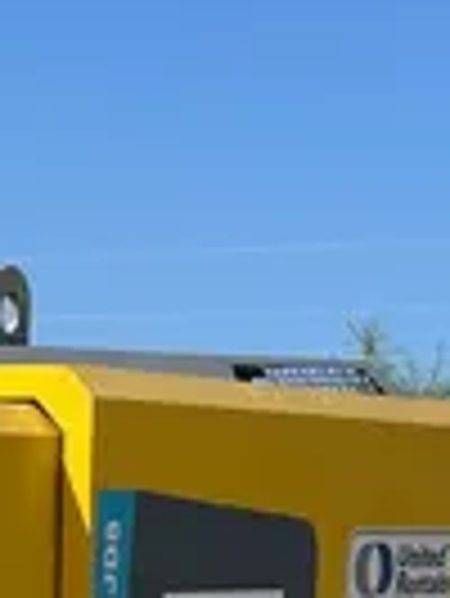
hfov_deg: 9.7
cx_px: -454
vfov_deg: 12.6
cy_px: 1059
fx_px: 2475
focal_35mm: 143
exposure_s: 1/5291
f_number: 1.6
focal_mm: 4.2
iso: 32
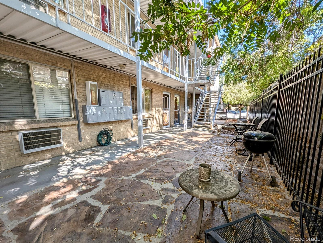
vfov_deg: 90.1
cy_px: 122
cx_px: 162
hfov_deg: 106.1
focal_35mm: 13
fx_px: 121
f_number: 2.2
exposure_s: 1/245
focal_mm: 1.95
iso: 41
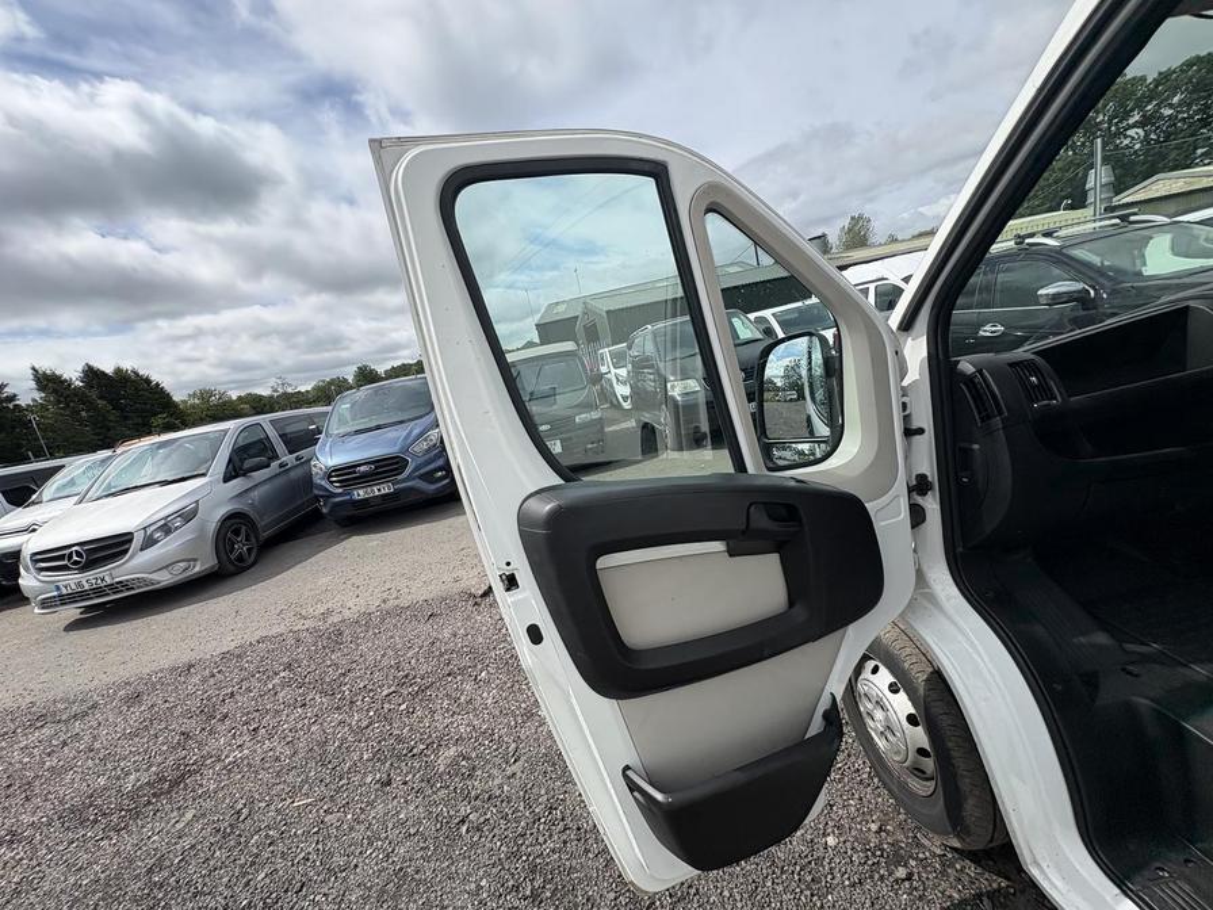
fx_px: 491
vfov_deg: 85.7
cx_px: 606
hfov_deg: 102.1
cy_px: 455
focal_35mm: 14
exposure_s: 1/1709
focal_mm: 2.22
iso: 64
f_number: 2.2
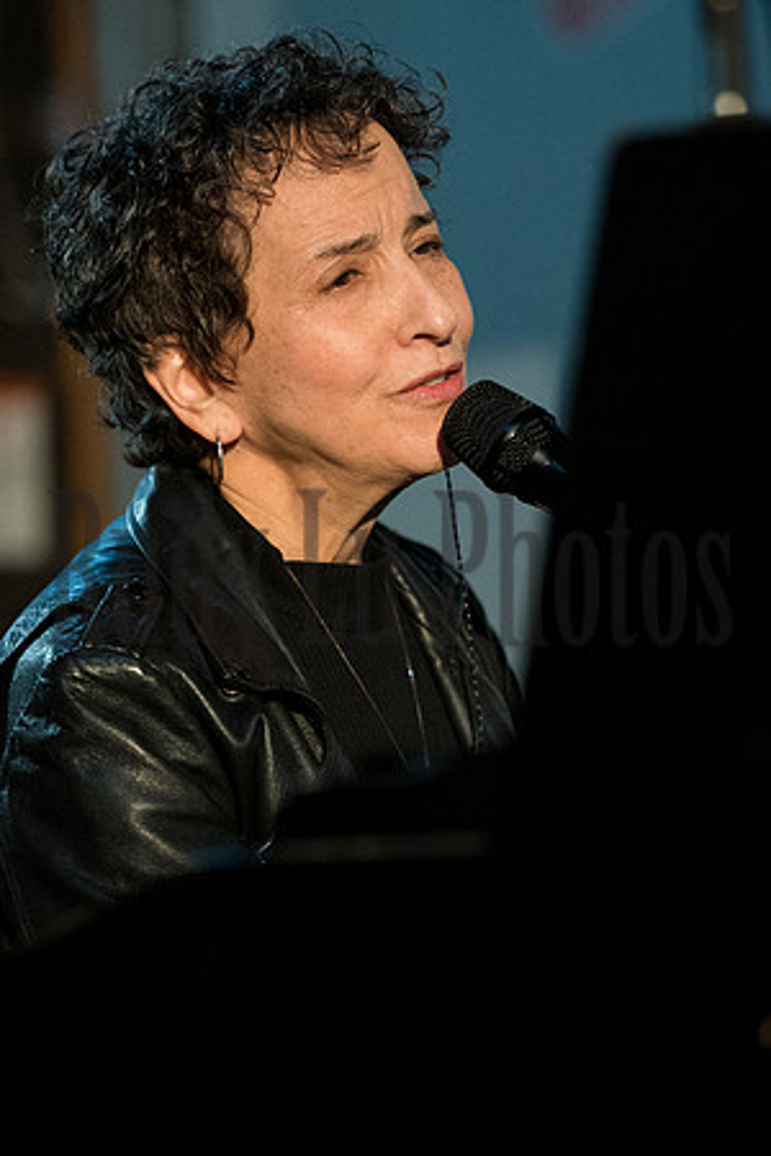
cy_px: 578
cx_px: 386
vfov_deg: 11.0
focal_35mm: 187
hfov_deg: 7.3
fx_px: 6007
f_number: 2.8
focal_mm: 125
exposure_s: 1/125
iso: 6400
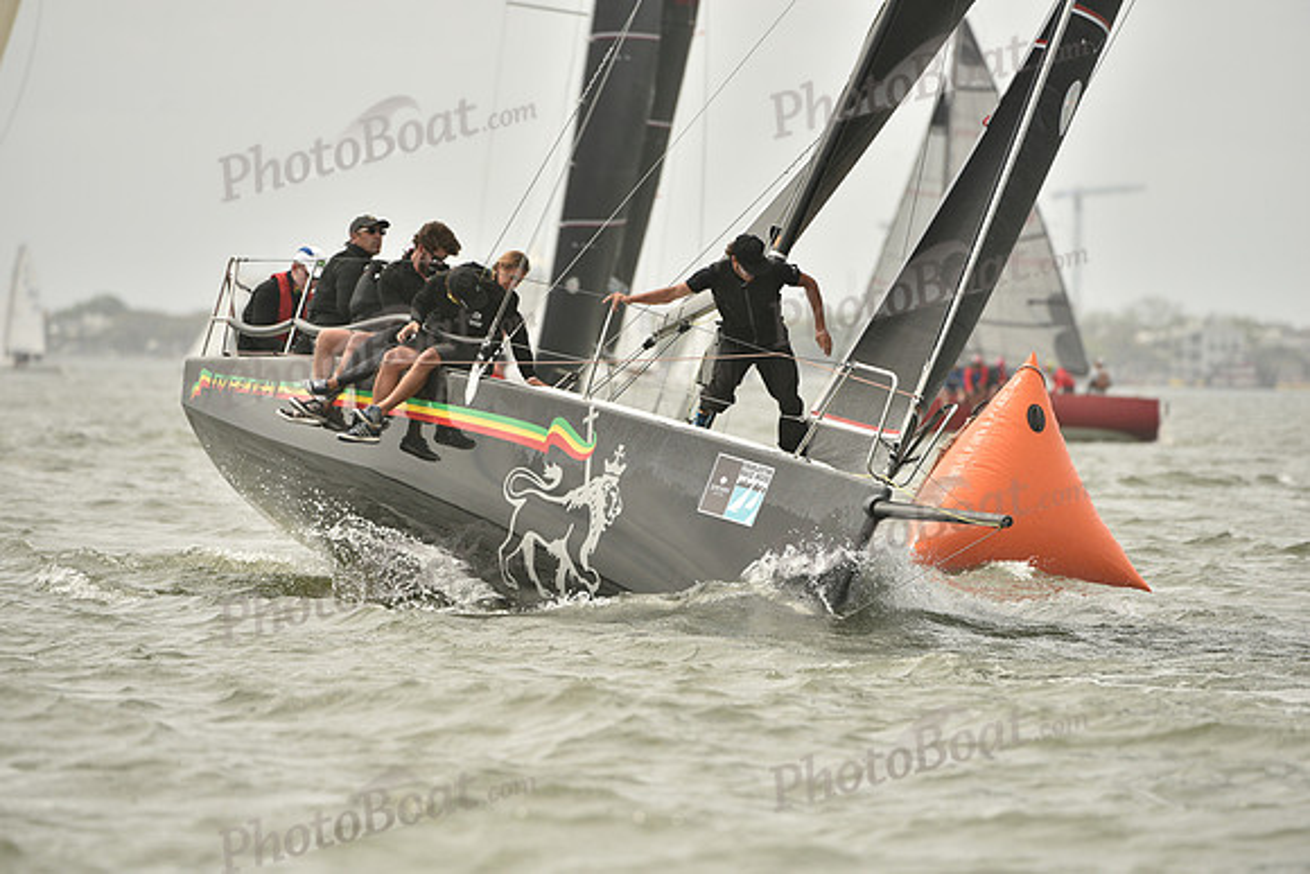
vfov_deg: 4.6
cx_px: 655
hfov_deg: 6.9
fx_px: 10919
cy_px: 437
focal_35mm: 300
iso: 320
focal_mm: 300
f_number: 6.3
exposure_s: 1/1250
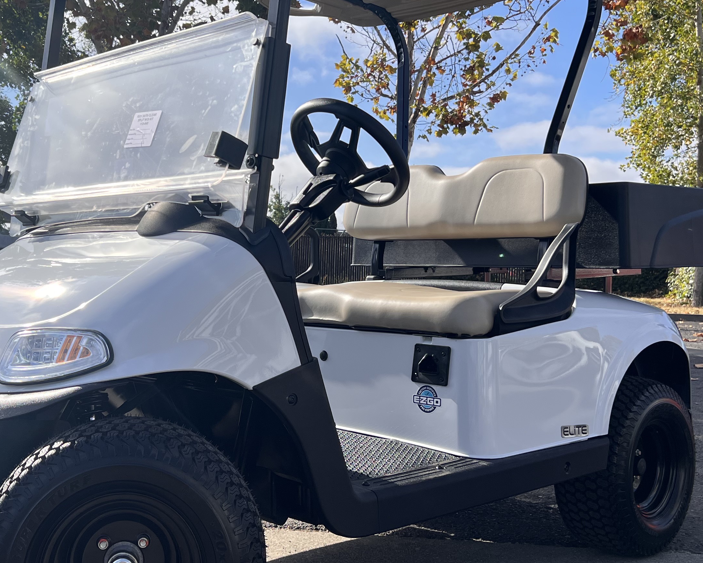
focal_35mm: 47
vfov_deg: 32.1
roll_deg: -0.5
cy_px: 263
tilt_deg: -0.8
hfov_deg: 39.3
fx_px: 978
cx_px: 276
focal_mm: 5.7
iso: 50
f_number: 1.5
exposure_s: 1/3704
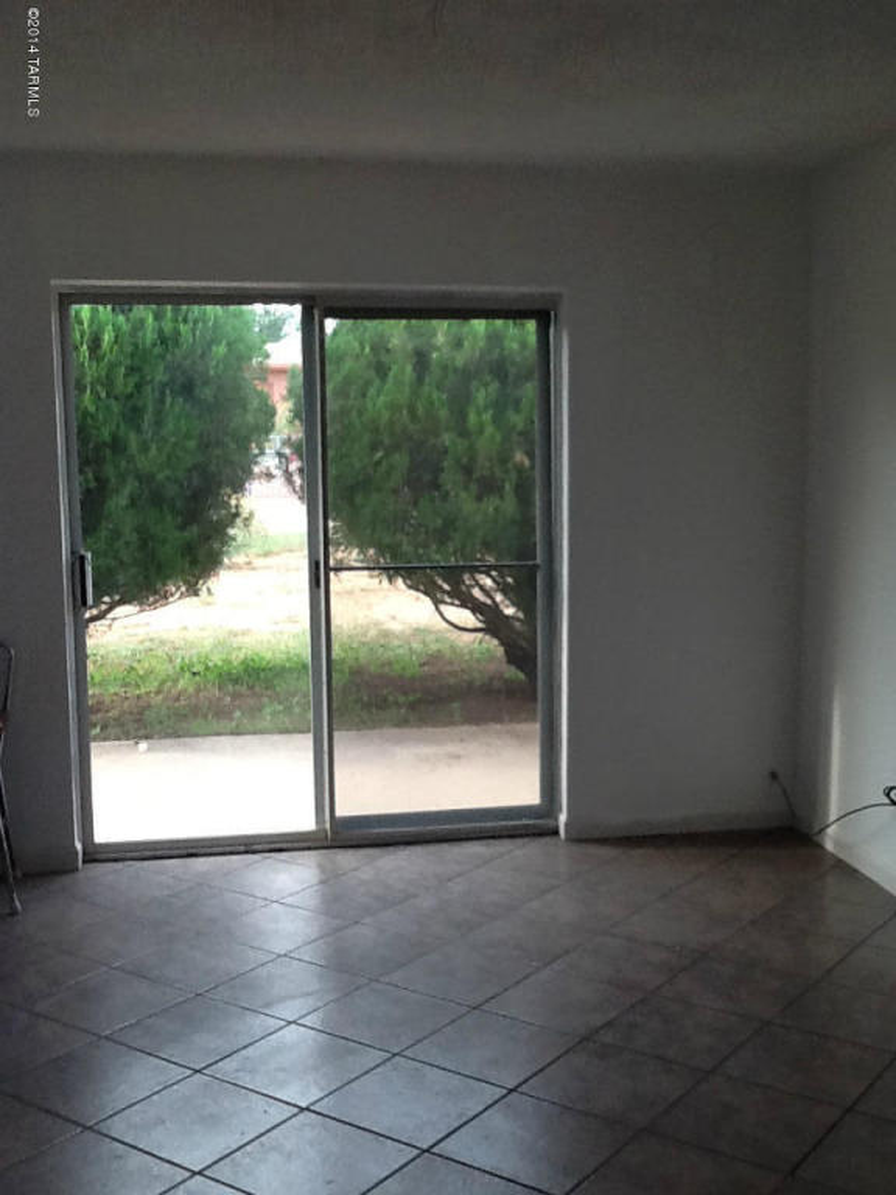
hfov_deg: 32.9
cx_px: 448
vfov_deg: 42.9
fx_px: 1519
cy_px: 598
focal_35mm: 44
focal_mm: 2.03
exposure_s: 1/60
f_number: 2.4
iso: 50
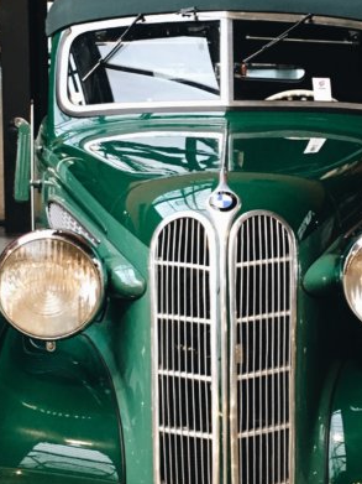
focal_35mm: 76
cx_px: 250
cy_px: 191
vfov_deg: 25.6
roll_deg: +1.0
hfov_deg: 19.3
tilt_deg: -7.5
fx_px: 1060
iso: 200
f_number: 2.2
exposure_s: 1/20
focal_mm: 4.15
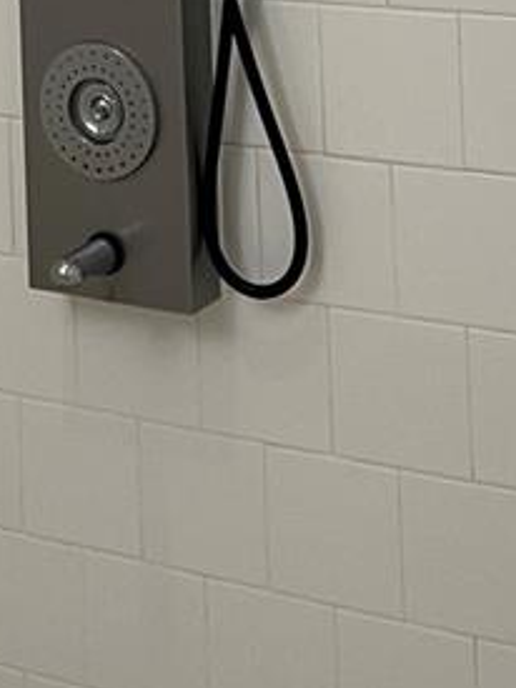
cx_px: 168
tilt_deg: -3.2
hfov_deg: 13.5
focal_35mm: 109
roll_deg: +1.7
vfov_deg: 16.4
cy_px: -355
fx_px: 2168
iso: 125
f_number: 1.6
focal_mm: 5.1
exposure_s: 1/60
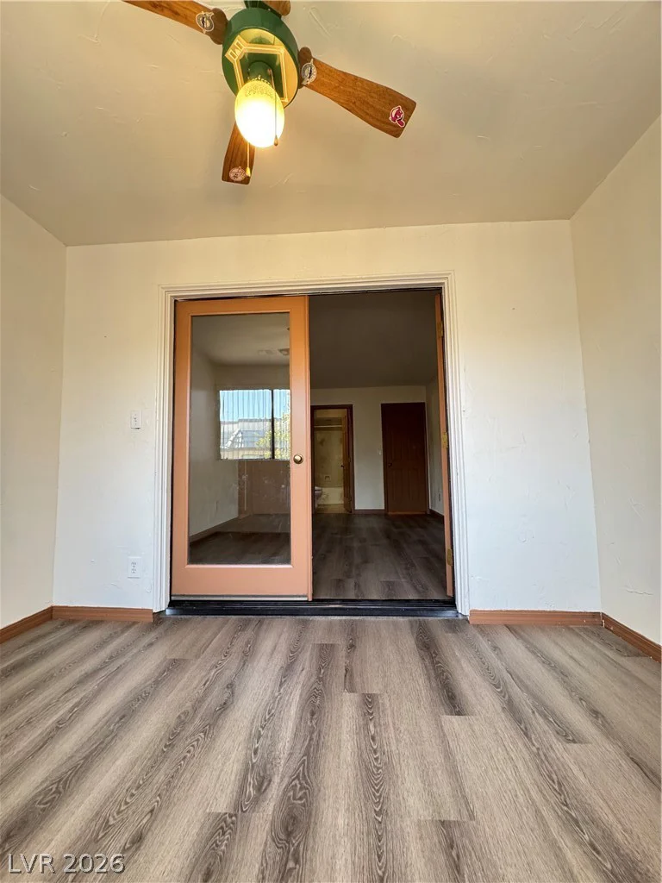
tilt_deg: +4.7
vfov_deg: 102.1
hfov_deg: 85.7
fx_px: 357
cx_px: 331
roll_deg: +0.5
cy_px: 442
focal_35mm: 14
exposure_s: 1/120
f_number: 2.2
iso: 320
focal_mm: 2.22
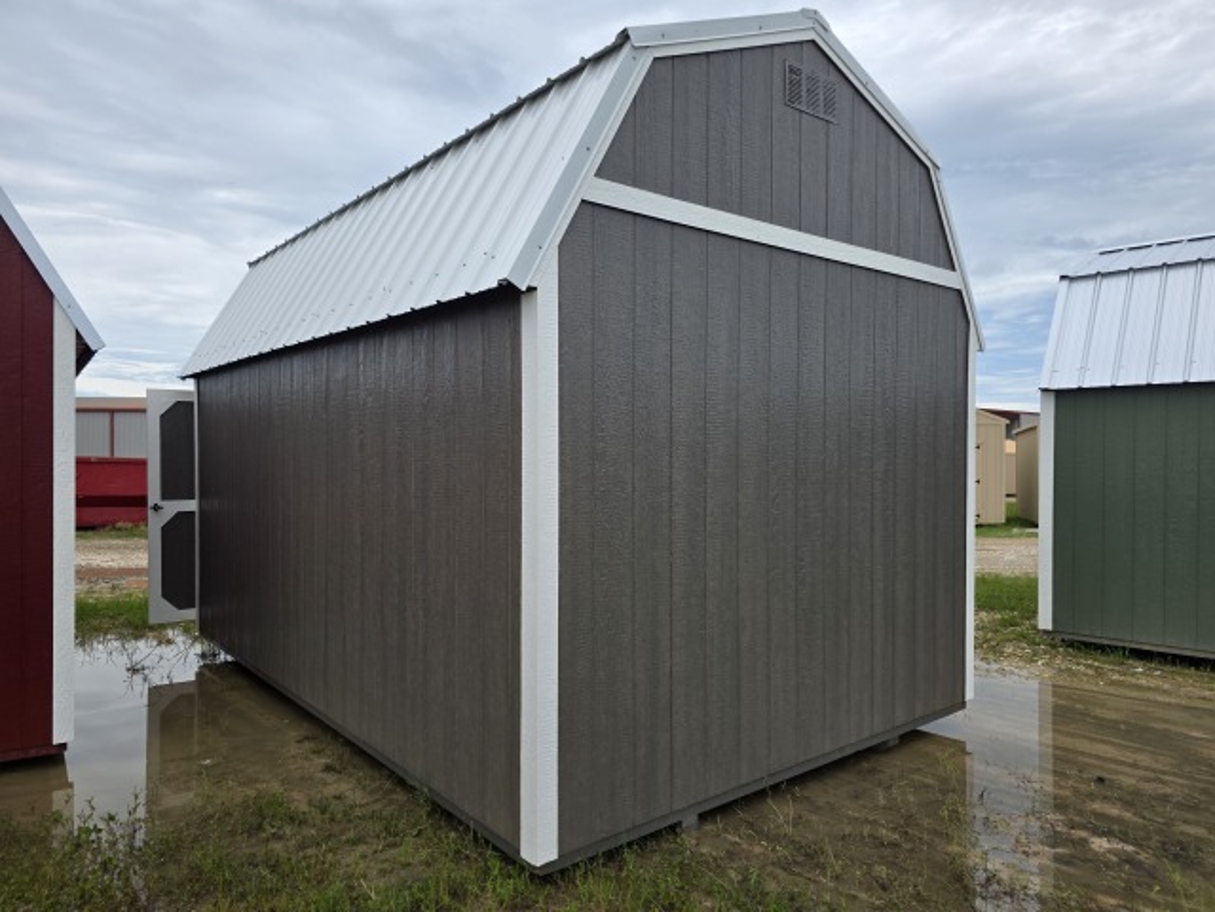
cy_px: 456
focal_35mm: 23
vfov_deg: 58.9
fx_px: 807
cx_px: 608
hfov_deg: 73.9
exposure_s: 1/5296
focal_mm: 6.3
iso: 80
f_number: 1.7
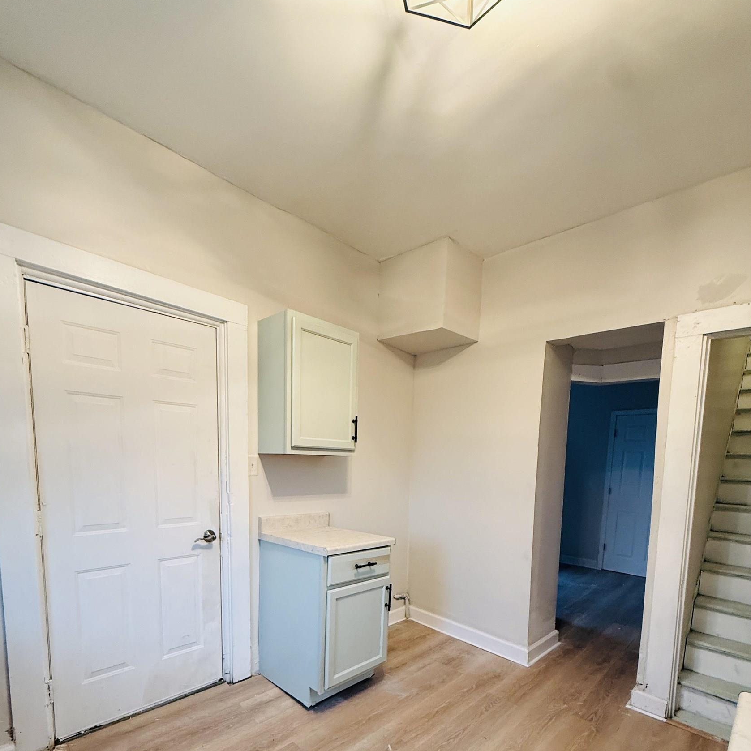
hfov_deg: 84.0
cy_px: 510
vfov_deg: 80.7
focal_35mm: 17
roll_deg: -2.0
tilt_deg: -5.8
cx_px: 369
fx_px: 417
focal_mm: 2.22
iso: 200
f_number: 2.2
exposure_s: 1/60
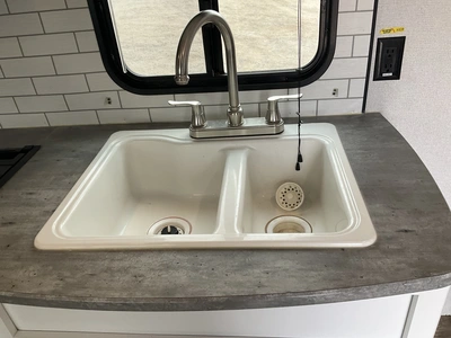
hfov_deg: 61.7
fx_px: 378
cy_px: 169
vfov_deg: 48.2
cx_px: 226
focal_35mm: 29
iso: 50
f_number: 1.8
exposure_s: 1/122
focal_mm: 3
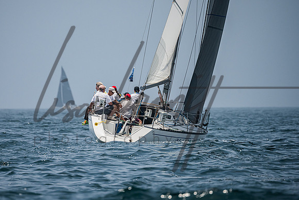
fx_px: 4170
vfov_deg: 2.7
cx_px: 121
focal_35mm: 502
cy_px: 100
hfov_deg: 4.1
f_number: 6.3
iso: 400
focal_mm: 400
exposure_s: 1/5000
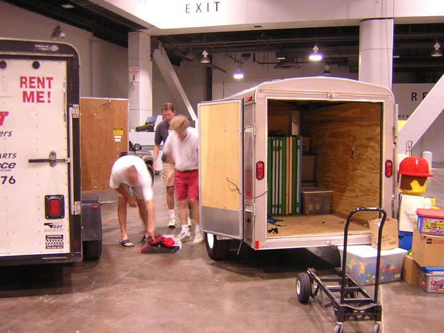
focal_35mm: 36
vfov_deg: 39.7
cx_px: 222
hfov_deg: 51.4
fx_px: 462
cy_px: 166
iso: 257
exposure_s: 1/3.4
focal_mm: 4.7
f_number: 2.6
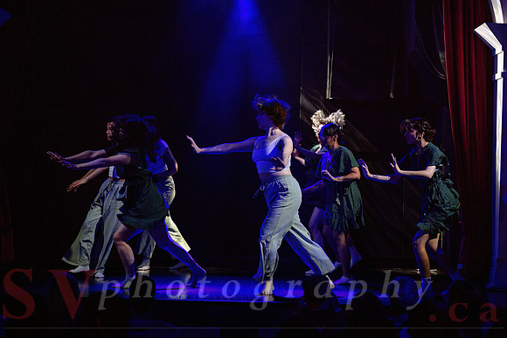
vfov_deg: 11.7
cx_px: 313
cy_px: 130
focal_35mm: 117
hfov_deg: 17.5
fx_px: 1650
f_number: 2.8
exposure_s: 1/200
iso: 1600
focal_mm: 95
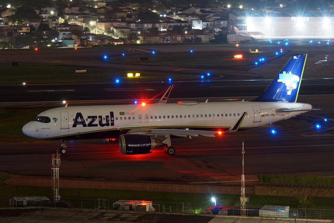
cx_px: 167
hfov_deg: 19.5
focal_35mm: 105
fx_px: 974
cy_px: 112
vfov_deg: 13.0
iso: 100
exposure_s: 10
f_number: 5.6
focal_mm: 70
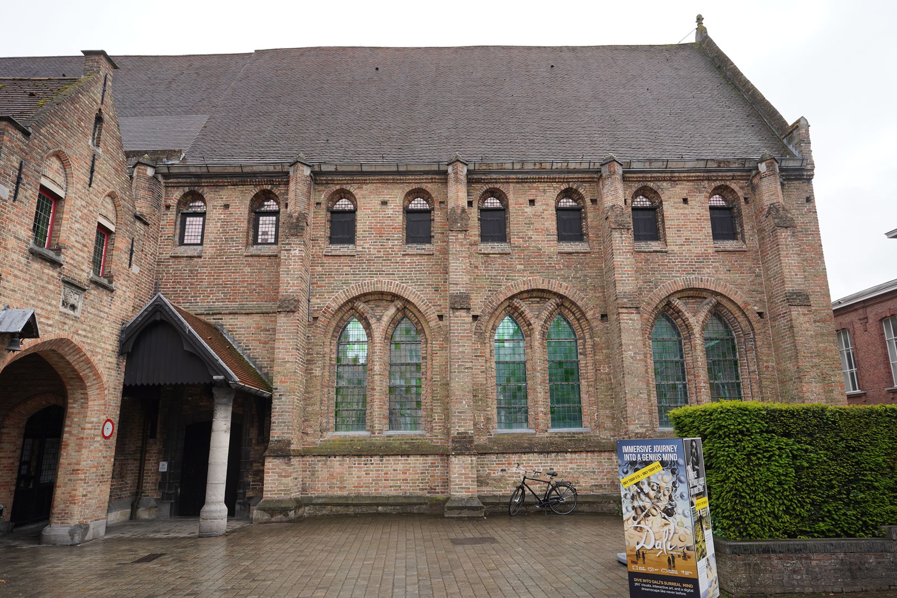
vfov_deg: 53.1
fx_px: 598
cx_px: 448
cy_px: 299
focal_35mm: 24
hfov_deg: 73.7
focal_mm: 24
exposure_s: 1/100
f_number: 9
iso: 100
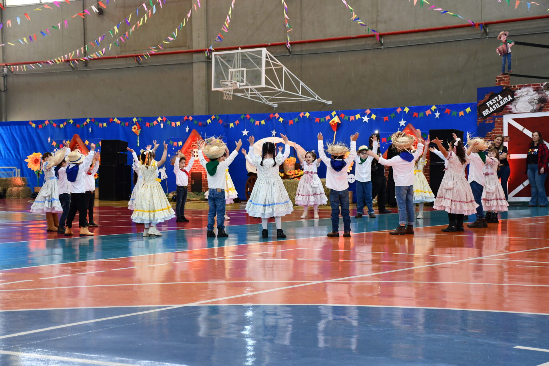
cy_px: 183
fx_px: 1022
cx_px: 274
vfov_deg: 20.3
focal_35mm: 67
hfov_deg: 30.1
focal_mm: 45
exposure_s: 1/125
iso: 1100
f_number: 4.5
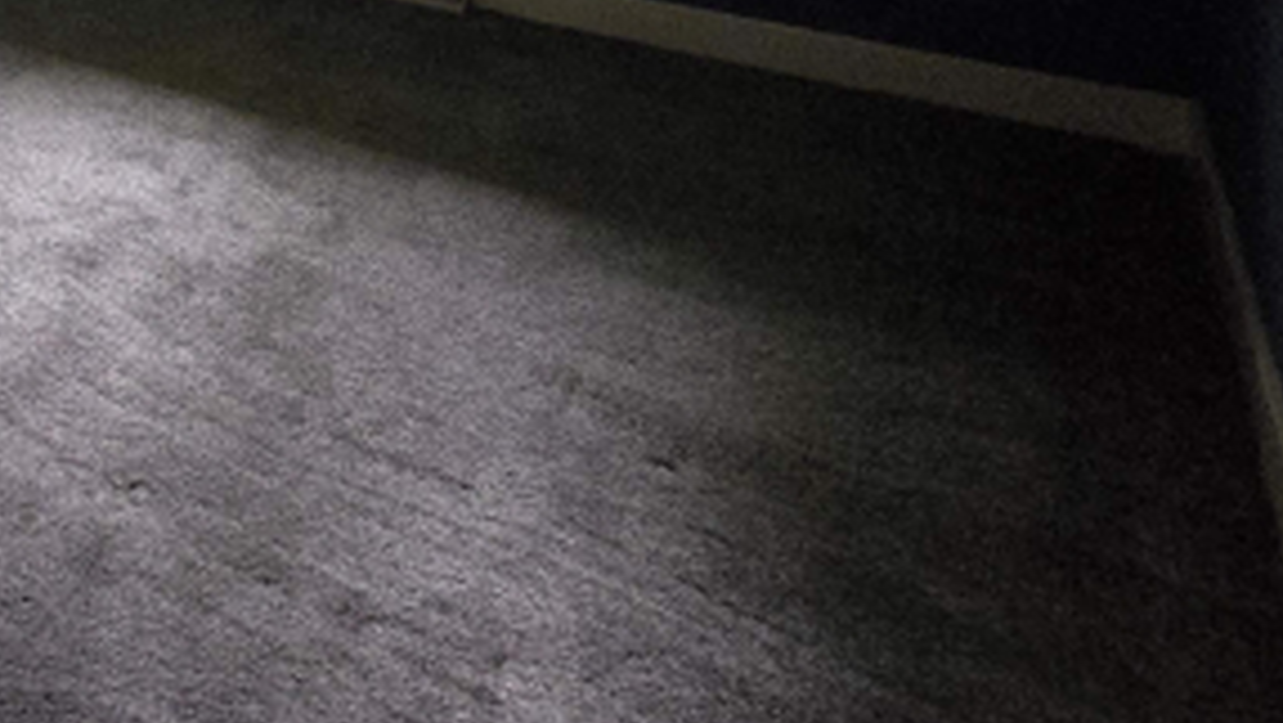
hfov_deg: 53.5
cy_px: -292
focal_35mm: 33
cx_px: 177
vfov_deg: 27.5
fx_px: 1123
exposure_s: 1/30
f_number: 2.2
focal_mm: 1.7
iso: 1250
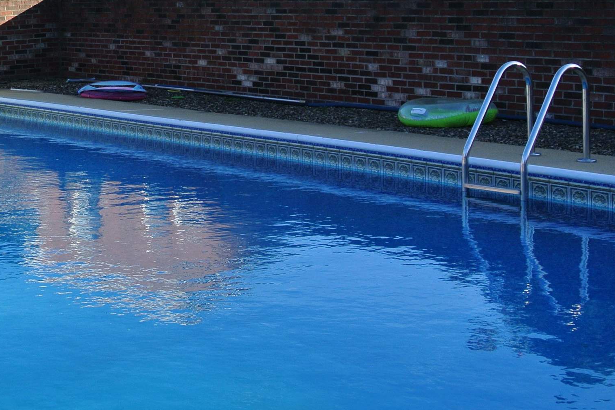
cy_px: 135
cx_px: 23
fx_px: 1349
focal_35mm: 79
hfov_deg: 24.7
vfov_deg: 17.2
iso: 100
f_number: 4.5
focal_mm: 14.5
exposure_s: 1/400
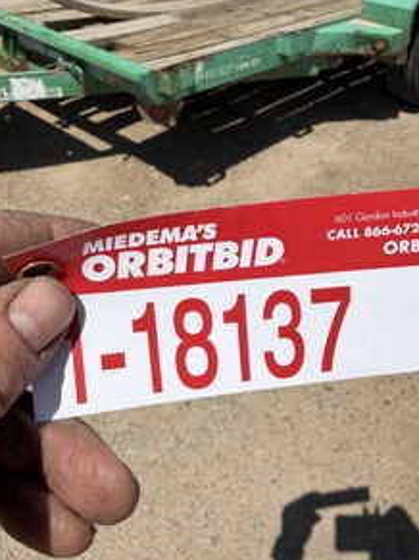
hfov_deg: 42.8
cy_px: 283
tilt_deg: -40.6
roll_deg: +2.4
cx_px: 238
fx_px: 533
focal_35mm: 33
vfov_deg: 55.4
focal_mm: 2.22
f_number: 2.2
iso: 16
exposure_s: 1/1842
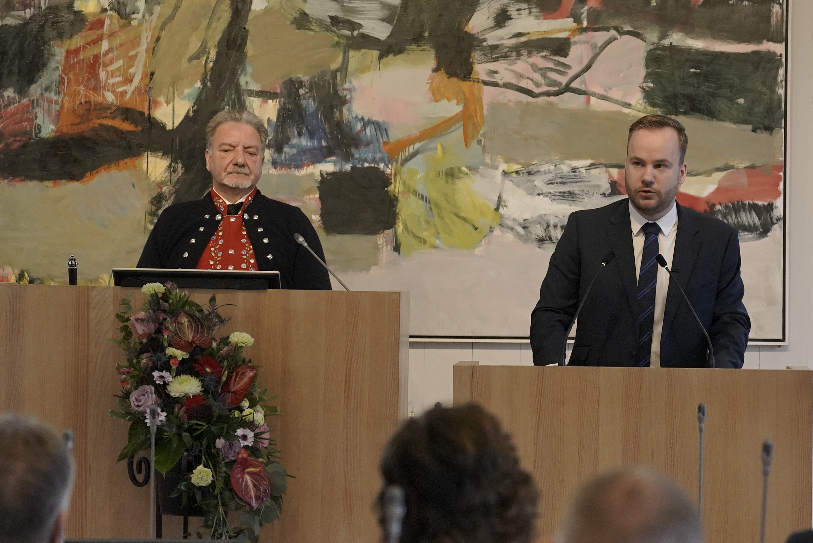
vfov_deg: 11.9
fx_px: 2598
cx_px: 406
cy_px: 272
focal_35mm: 115
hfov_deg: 17.8
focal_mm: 77
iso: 3200
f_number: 2.8
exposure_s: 1/800
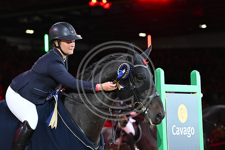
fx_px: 1063
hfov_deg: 12.1
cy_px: 75
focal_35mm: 170
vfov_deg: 8.1
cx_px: 112
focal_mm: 170
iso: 6400
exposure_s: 1/500
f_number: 5.6
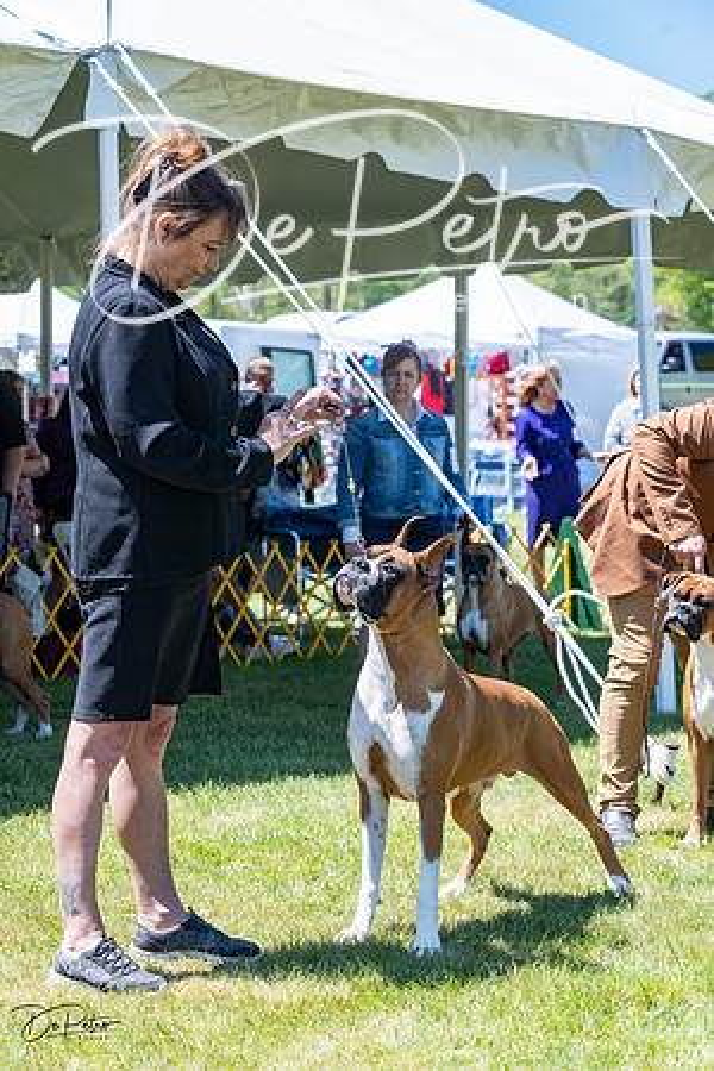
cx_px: 357
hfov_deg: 15.0
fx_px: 2707
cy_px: 536
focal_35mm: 91
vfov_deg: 22.4
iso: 1600
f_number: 7.1
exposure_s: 1/1600
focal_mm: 91
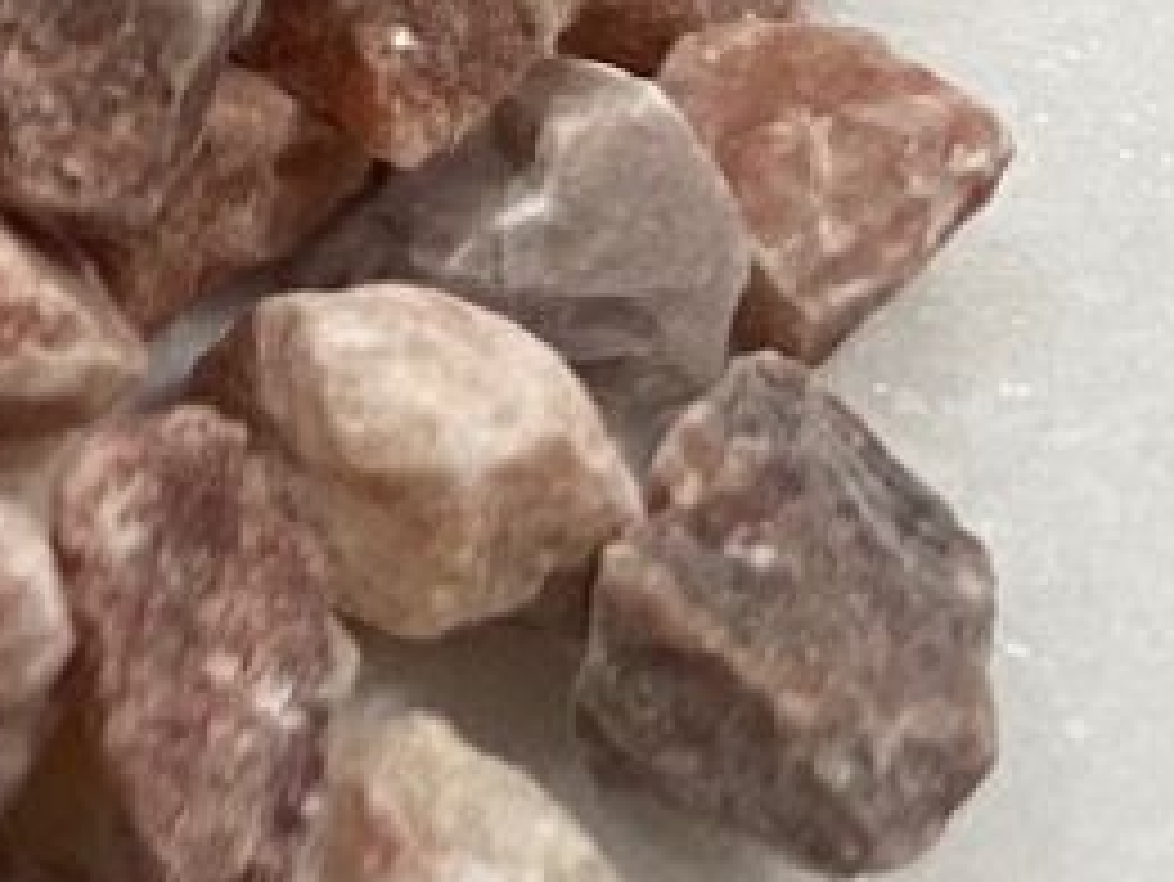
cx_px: -3090
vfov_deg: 7.0
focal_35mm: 204
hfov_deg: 7.6
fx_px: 6922
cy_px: -954
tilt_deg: -53.6
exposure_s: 1/50
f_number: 1.8
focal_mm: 4.25
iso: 80
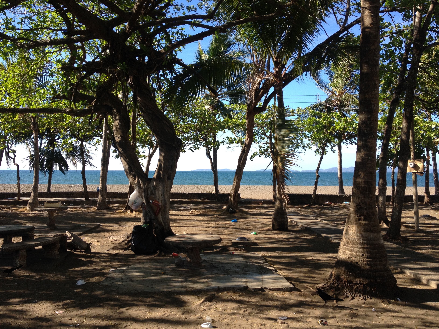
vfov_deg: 40.7
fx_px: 444
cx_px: 220
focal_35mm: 35
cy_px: 164
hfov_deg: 52.6
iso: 50
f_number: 2.4
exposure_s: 1/708
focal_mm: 4.28
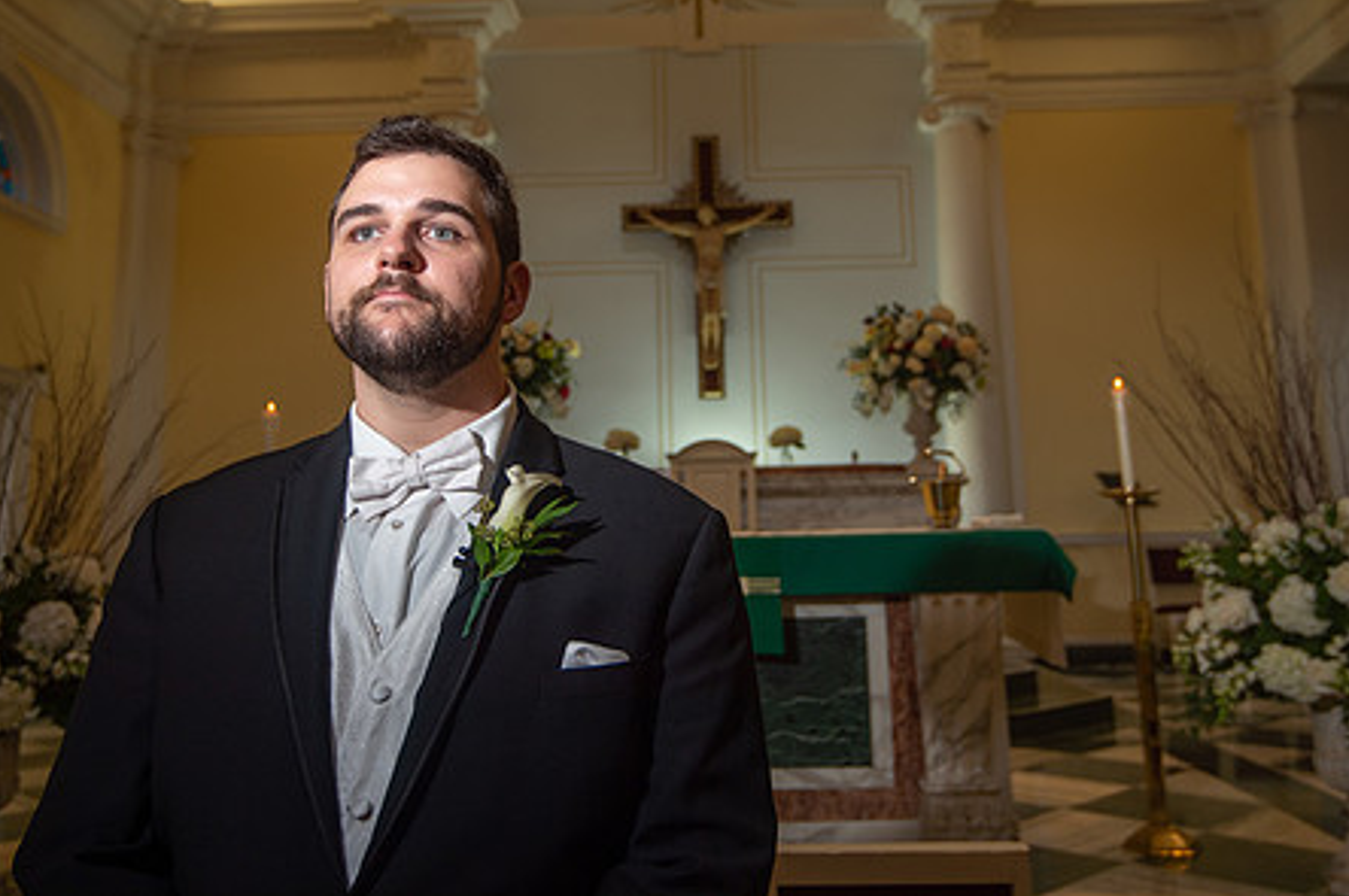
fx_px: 1273
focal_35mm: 34
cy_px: 313
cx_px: 681
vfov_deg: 38.4
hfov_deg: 55.8
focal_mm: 26
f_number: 4
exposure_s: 1/125
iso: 200
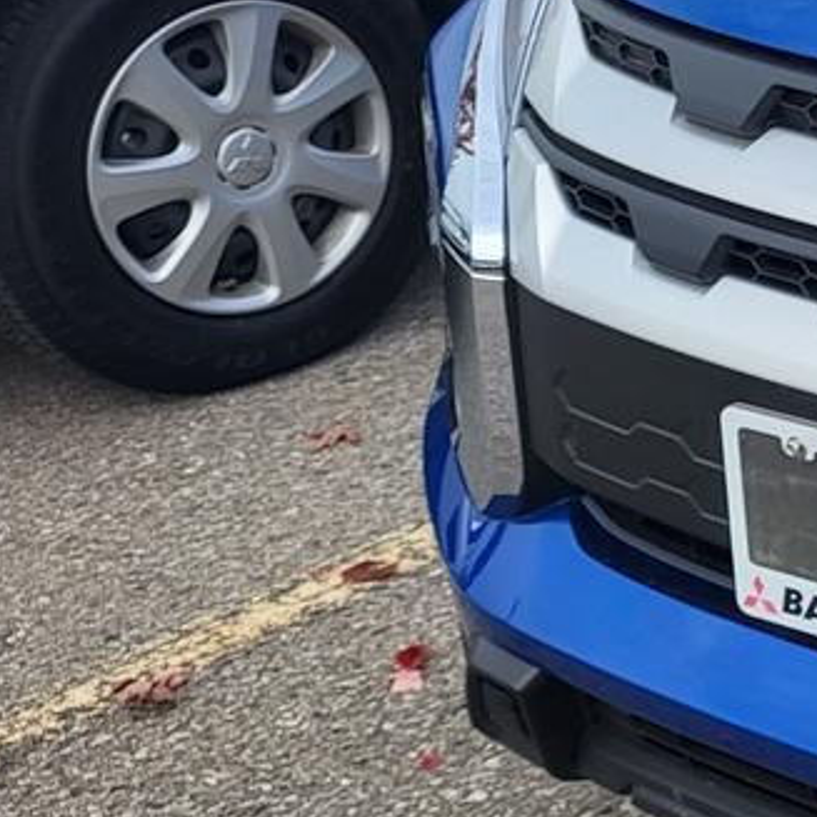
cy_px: 265
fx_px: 2403
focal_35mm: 90
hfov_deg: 15.8
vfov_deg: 19.2
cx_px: 1569
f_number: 1.8
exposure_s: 1/631
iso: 40
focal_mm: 5.4
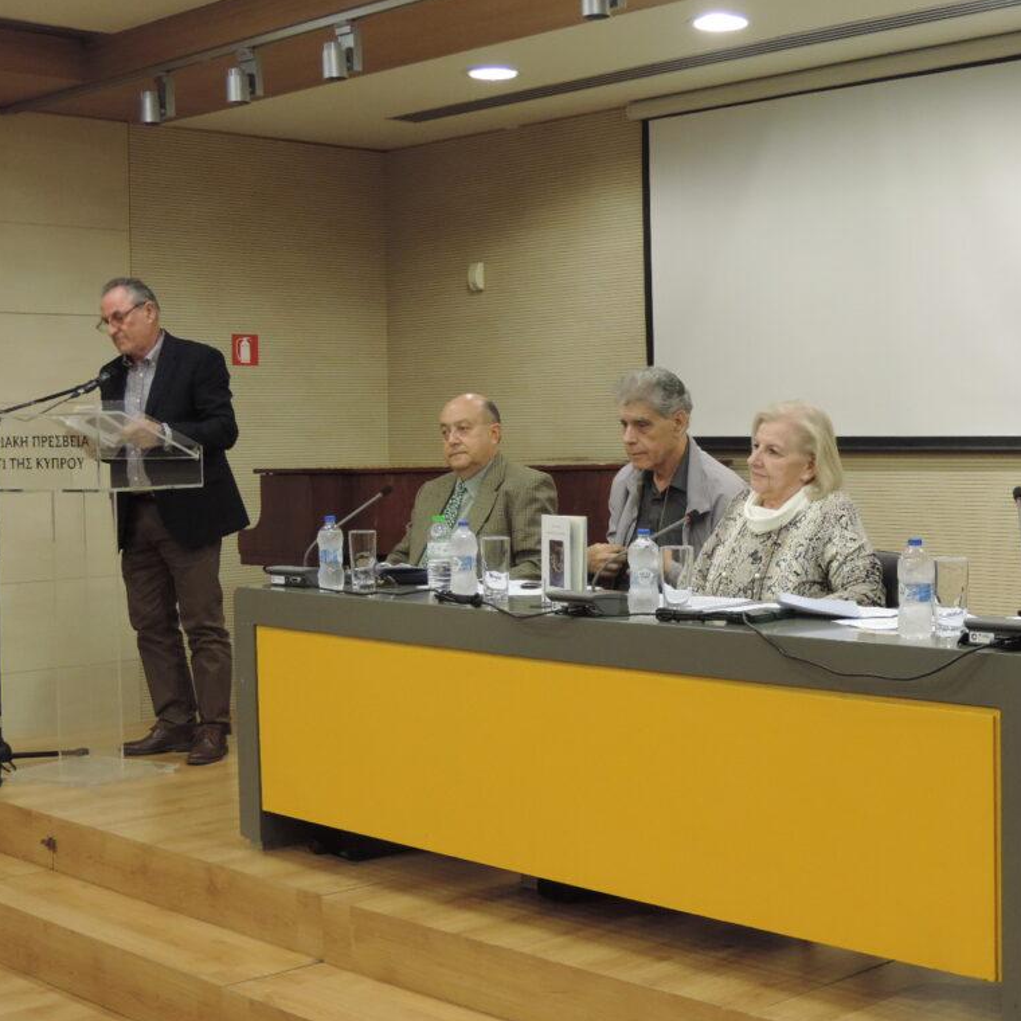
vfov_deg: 30.6
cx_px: 617
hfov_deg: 30.5
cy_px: 508
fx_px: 1869
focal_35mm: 56
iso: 400
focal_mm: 8.3
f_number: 3.5
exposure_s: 1/25
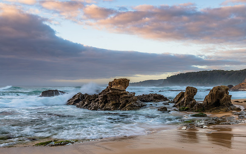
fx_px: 278
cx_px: 123
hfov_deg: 47.7
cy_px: 80
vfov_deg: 30.9
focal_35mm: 41
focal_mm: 40
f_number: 11
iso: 40
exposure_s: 1/3
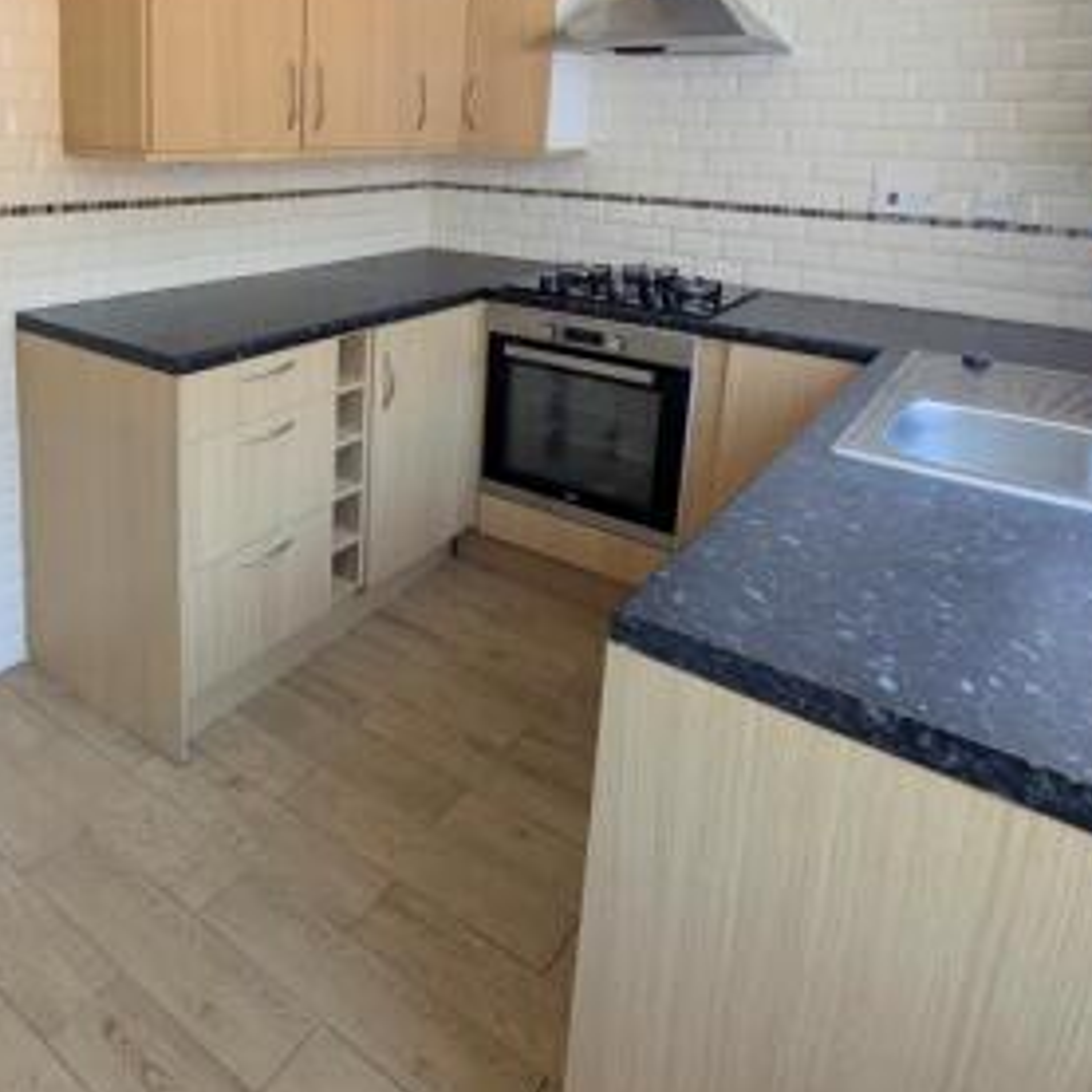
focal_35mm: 26
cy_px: 298
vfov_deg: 58.3
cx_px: 343
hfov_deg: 59.2
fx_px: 928
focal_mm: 1.83
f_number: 2.2
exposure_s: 1/100
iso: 62
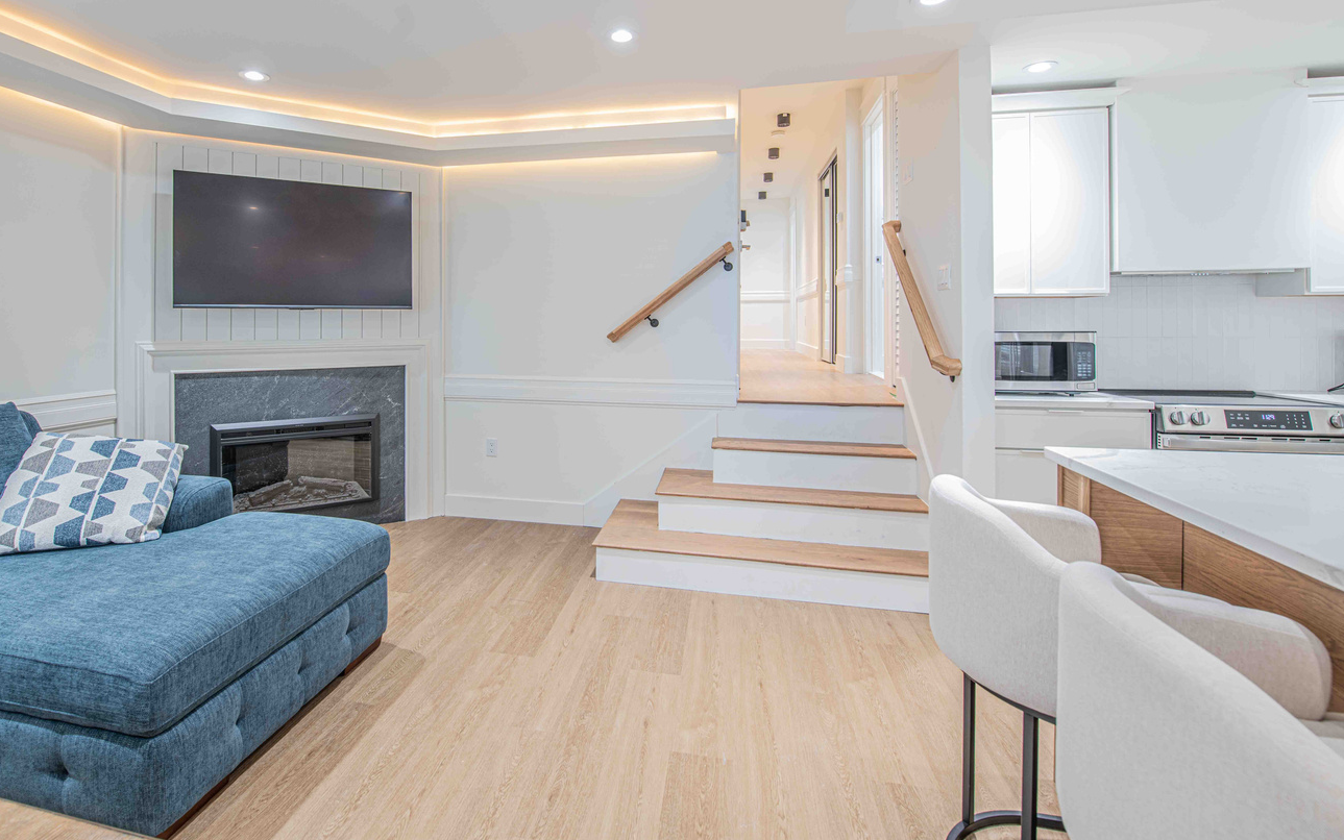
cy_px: 324
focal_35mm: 17
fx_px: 623
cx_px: 578
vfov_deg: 67.2
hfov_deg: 93.8
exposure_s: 1
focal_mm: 14
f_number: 7.1
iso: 64
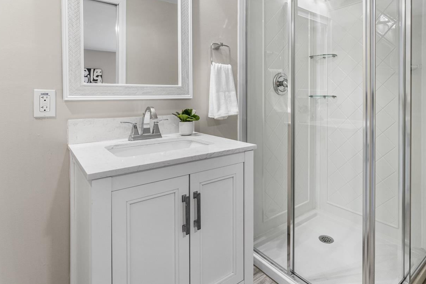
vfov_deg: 58.4
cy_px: 100
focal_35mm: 21
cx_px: 247
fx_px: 248
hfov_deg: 80.6
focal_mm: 16
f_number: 8
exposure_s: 1/13
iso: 500
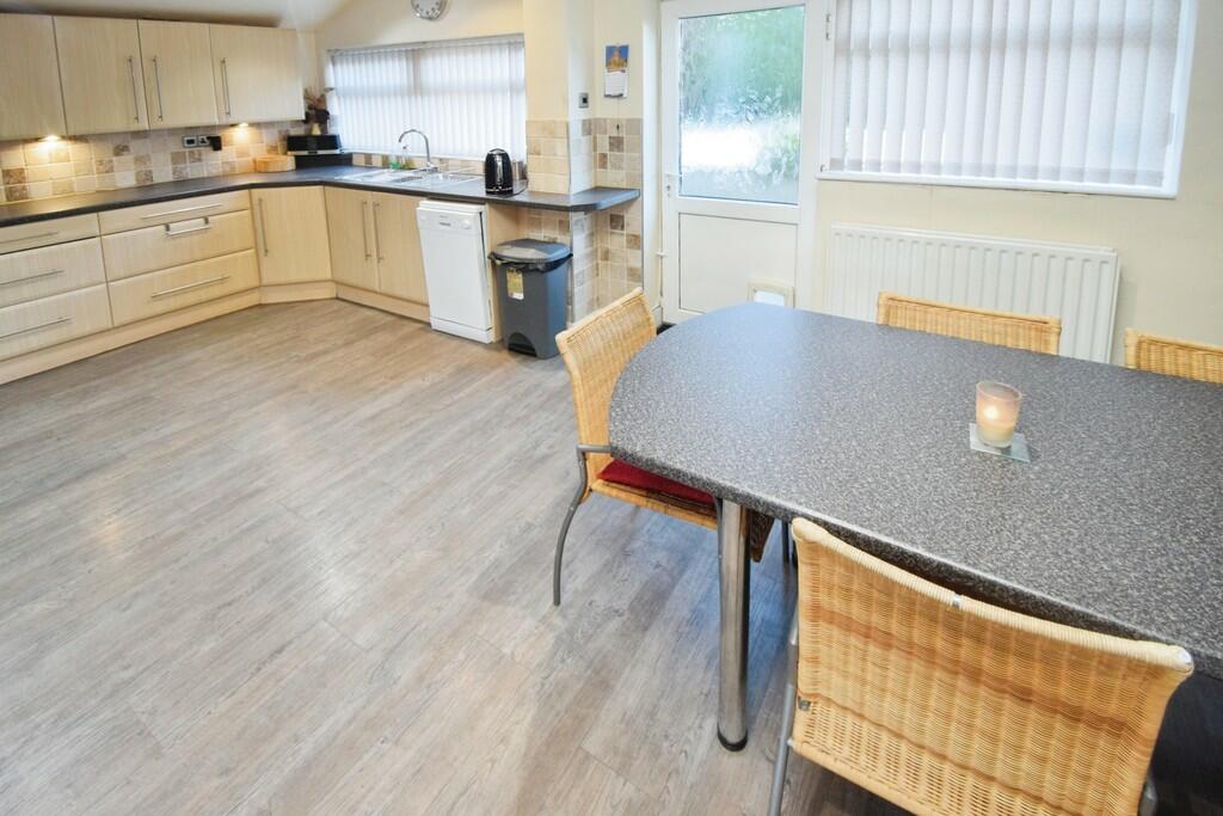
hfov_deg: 100.4
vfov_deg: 77.3
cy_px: 408
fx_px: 510
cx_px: 612
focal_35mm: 15
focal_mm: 10
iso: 900
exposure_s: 1/60
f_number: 3.5
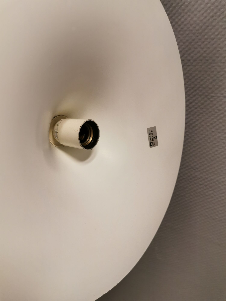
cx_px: 113
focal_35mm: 27
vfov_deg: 65.3
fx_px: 235
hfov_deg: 51.4
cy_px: 150
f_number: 1.6
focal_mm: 5.56
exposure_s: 1/100
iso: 160
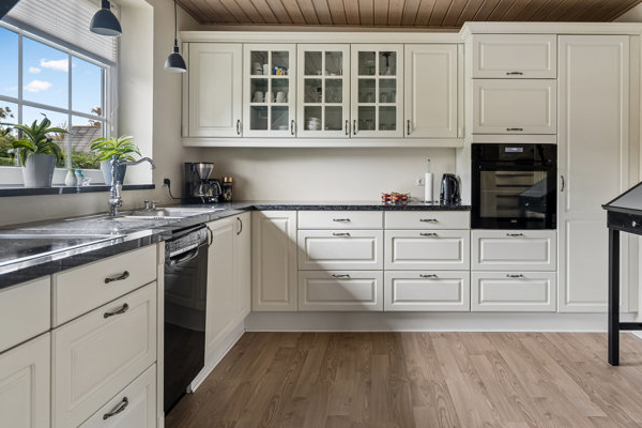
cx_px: 379
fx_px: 428
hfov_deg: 73.1
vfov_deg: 52.8
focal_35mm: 24
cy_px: 173
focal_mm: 18
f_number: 4
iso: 400
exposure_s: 1/13
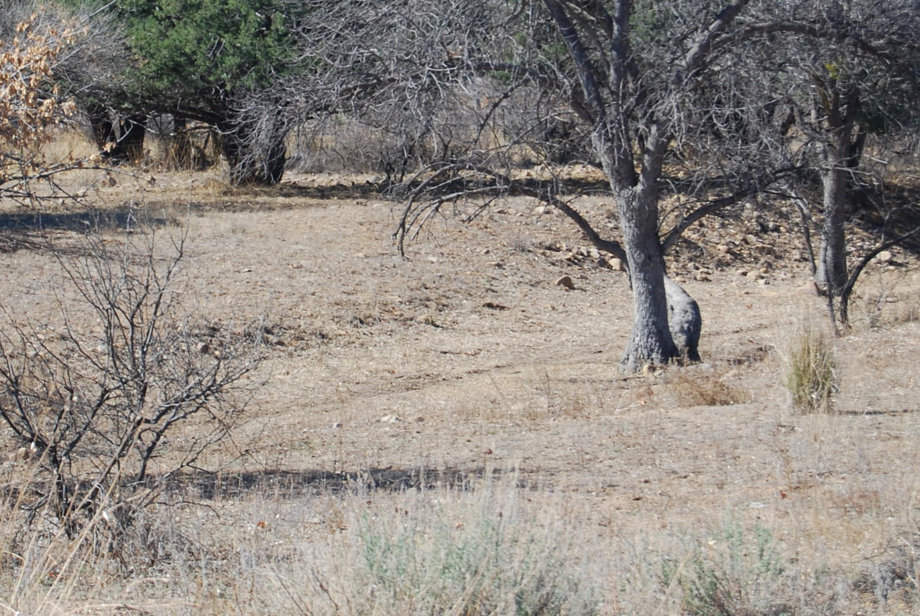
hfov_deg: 12.9
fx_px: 4067
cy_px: 75
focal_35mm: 159
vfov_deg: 8.6
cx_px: 330
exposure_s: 1/160
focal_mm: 55
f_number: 6.3
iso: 100
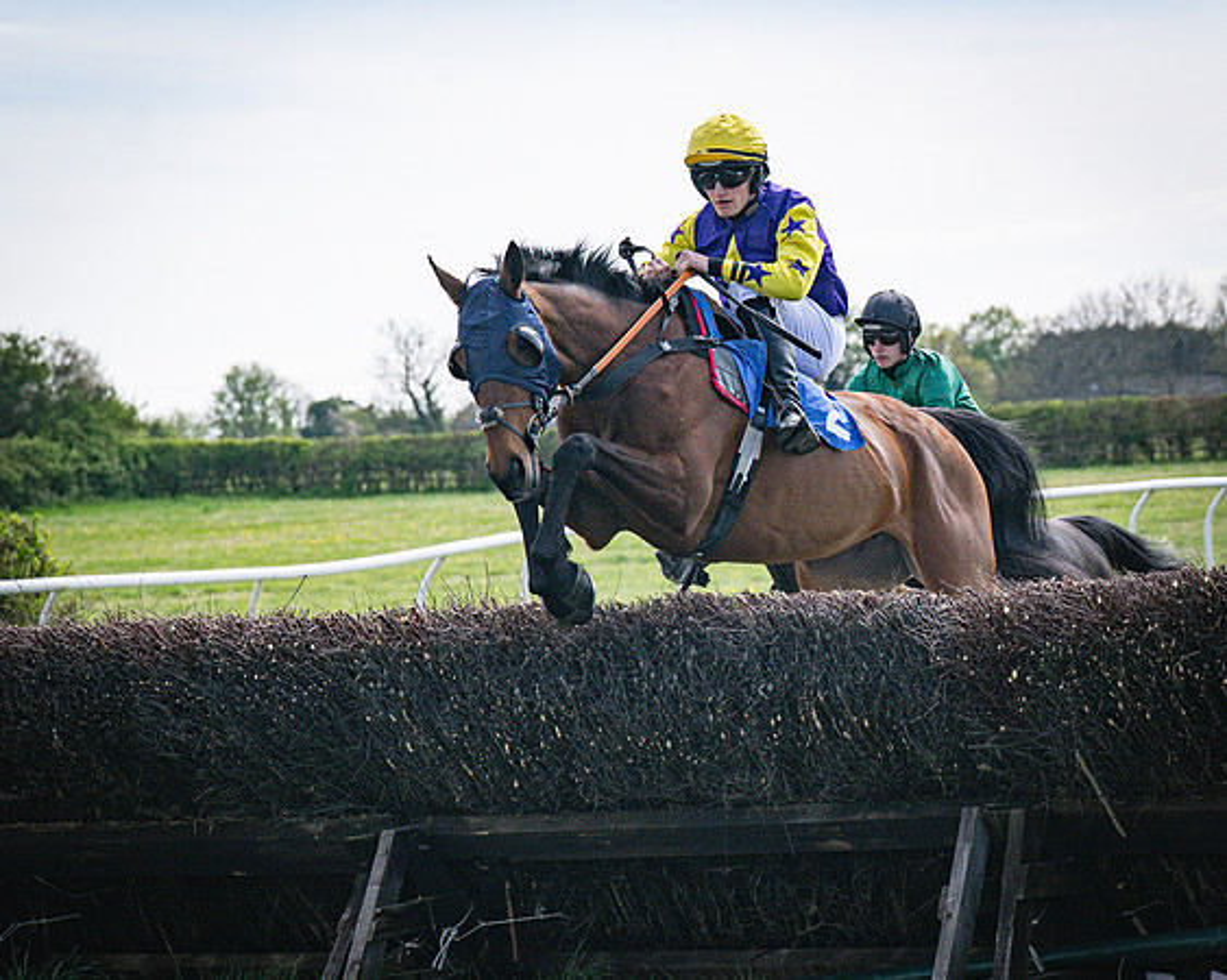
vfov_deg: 9.3
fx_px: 6049
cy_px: 390
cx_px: 801
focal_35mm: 167
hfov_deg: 11.6
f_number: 5
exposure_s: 1/4000
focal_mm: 100
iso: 400
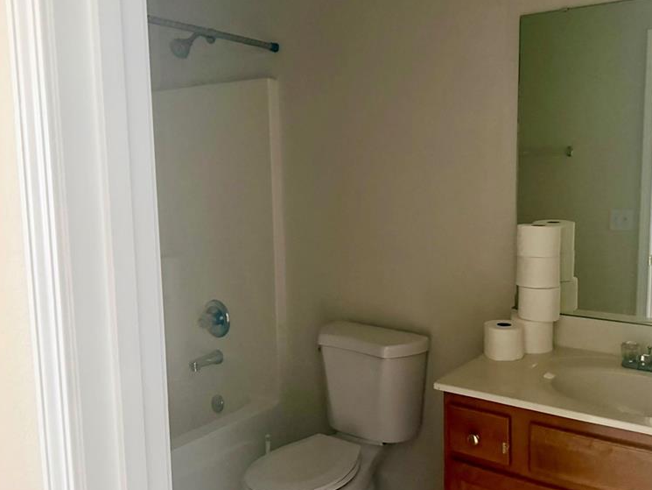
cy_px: 250
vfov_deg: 43.0
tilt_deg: -5.4
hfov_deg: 54.8
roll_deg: +1.4
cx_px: 398
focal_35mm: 33
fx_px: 622
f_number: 1.78
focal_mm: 6.76
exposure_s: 1/60
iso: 800
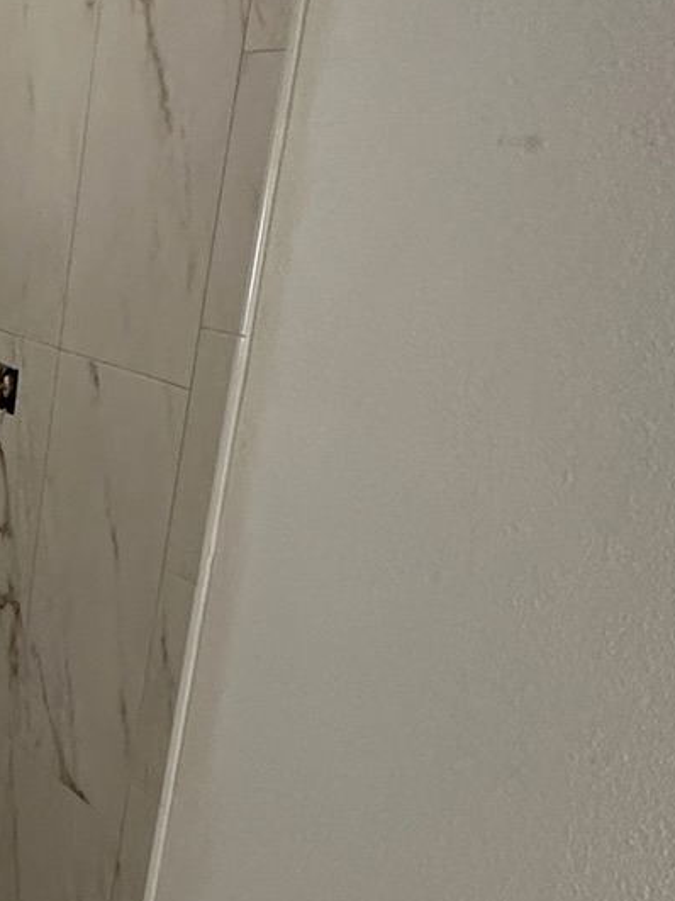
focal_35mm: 54
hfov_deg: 21.4
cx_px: -412
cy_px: 628
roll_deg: -1.0
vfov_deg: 35.1
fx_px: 1405
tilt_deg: -20.4
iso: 250
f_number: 2.2
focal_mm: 2.22
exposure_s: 1/60
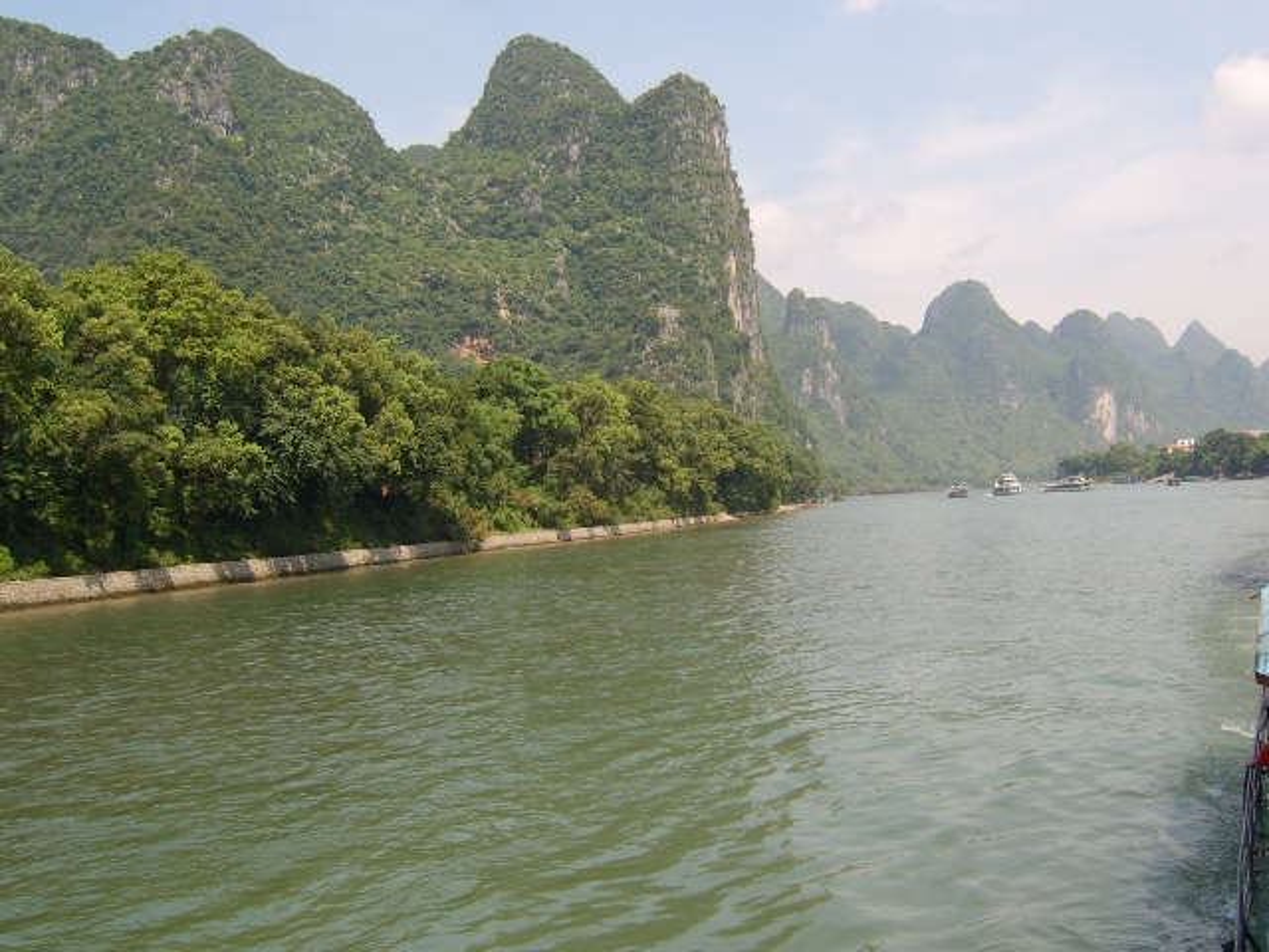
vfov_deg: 45.4
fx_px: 1136
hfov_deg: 58.4
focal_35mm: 31
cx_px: 634
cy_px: 476
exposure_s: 1/125
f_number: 6.7
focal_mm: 8.13
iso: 50
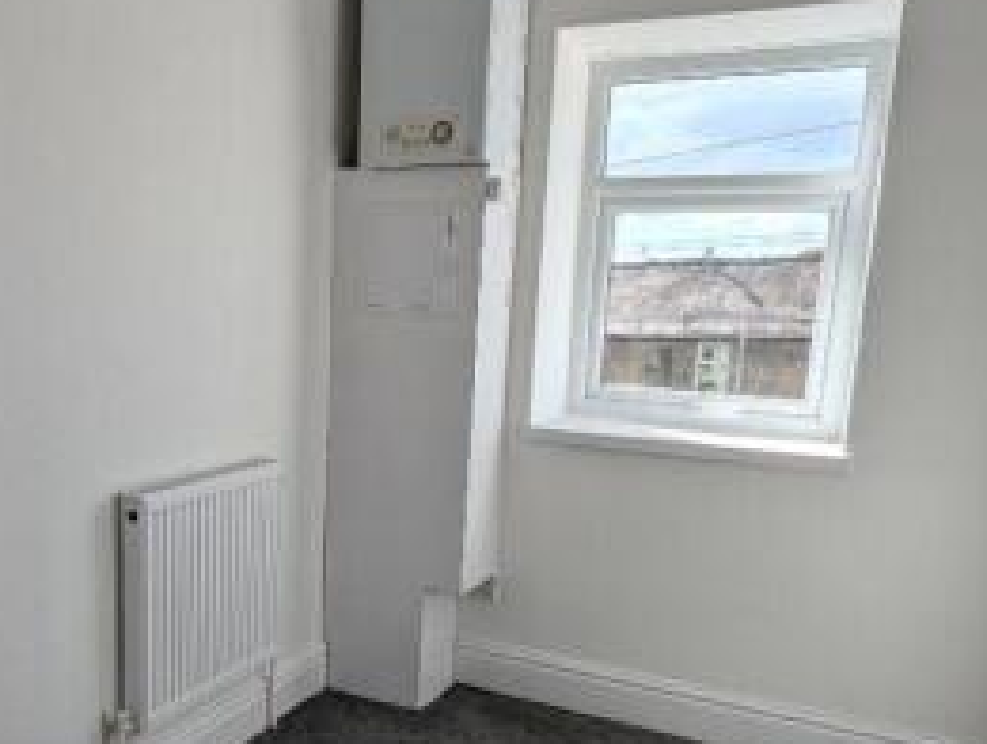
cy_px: 469
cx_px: 345
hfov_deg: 60.4
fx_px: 828
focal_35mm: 29
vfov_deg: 47.9
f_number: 2.2
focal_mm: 1.95
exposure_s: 1/790
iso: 46
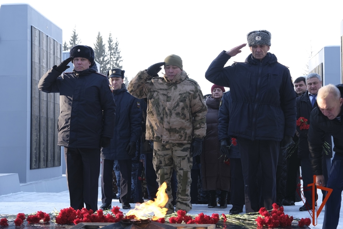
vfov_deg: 27.5
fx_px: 467
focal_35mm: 49
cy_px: 114
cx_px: 172
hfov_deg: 40.3
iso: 250
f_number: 5
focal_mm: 32.5
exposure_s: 1/110
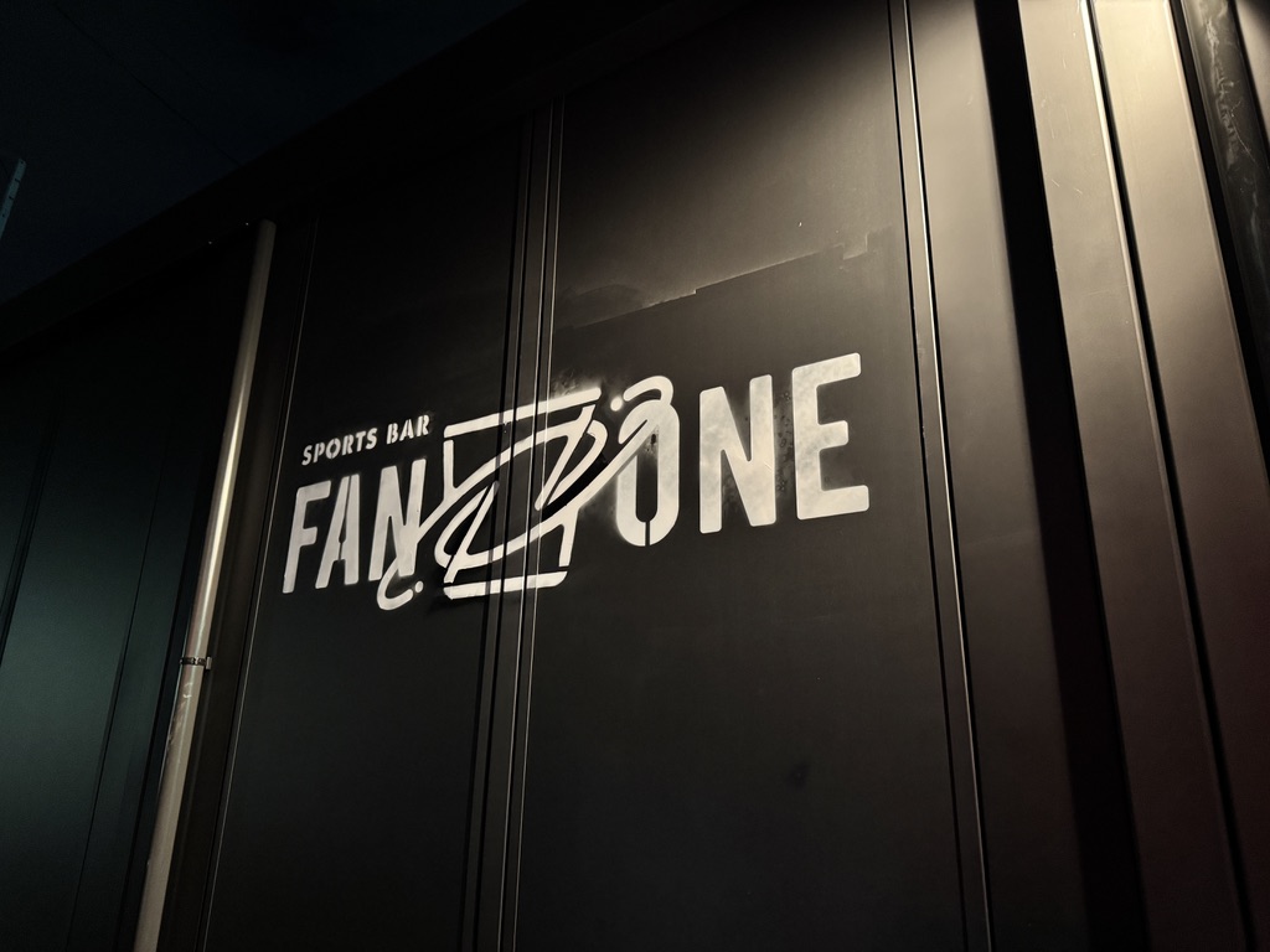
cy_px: 476
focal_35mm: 24
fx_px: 881
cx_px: 635
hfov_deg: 71.6
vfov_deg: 56.8
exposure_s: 1/30
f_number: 1.78
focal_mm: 6.76
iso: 1250
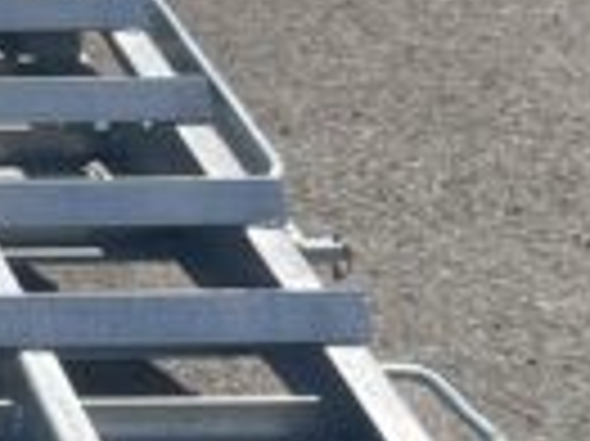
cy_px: -205
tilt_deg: -6.5
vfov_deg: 9.2
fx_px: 2691
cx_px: -887
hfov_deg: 10.5
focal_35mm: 158
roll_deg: +0.5
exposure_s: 1/6135
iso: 32
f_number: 1.6
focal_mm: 4.2
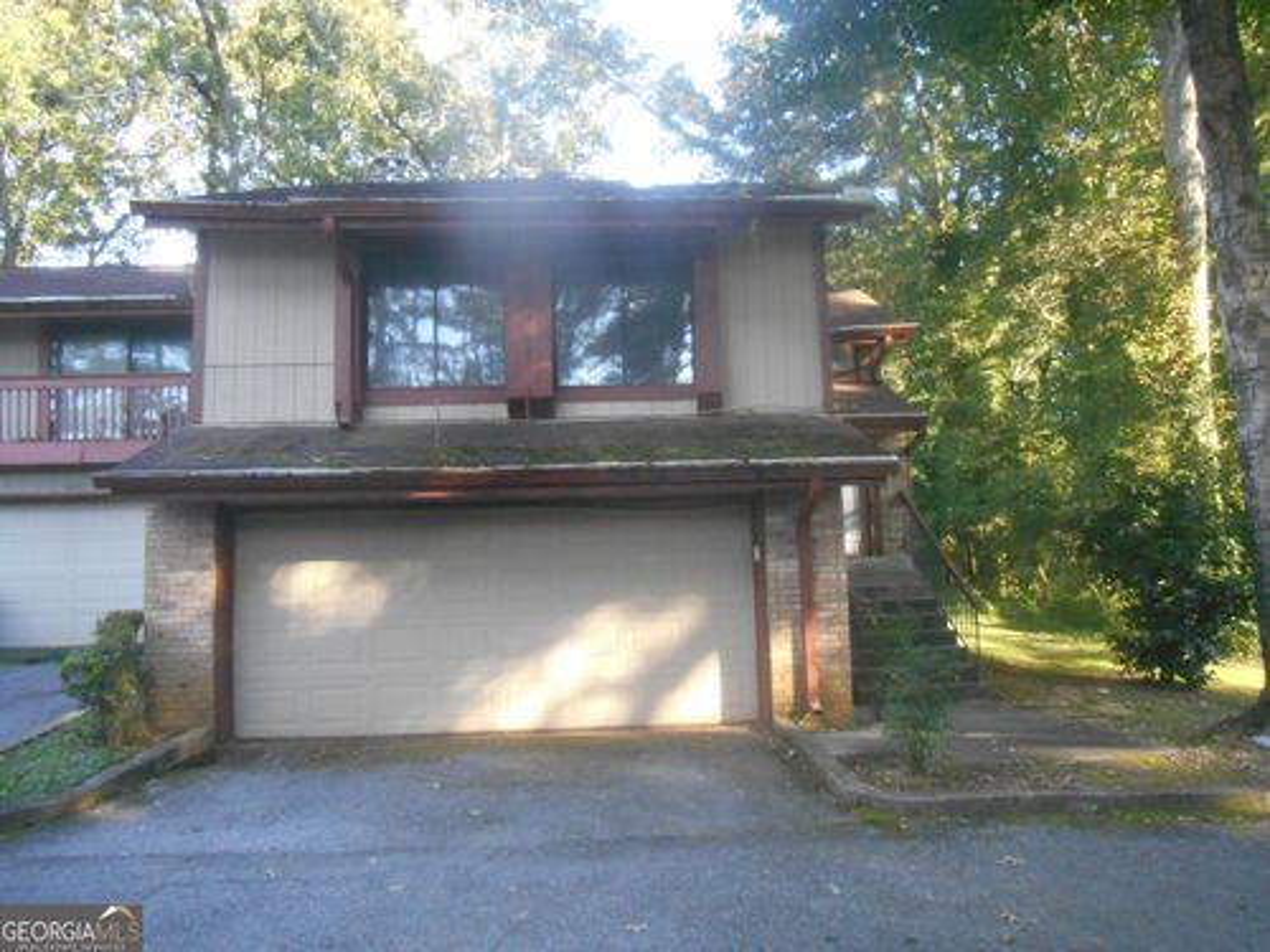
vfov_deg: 53.1
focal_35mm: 26
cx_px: 635
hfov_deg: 67.3
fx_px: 954
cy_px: 476
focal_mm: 4.7
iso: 640
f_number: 3.4
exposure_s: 1/250
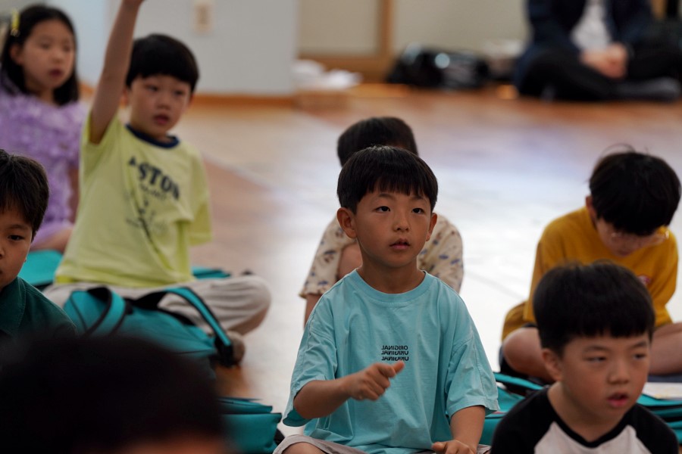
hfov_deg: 10.3
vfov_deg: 6.9
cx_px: 341
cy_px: 227
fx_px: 3789
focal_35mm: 200
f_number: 4
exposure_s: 1/250
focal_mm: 200
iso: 800
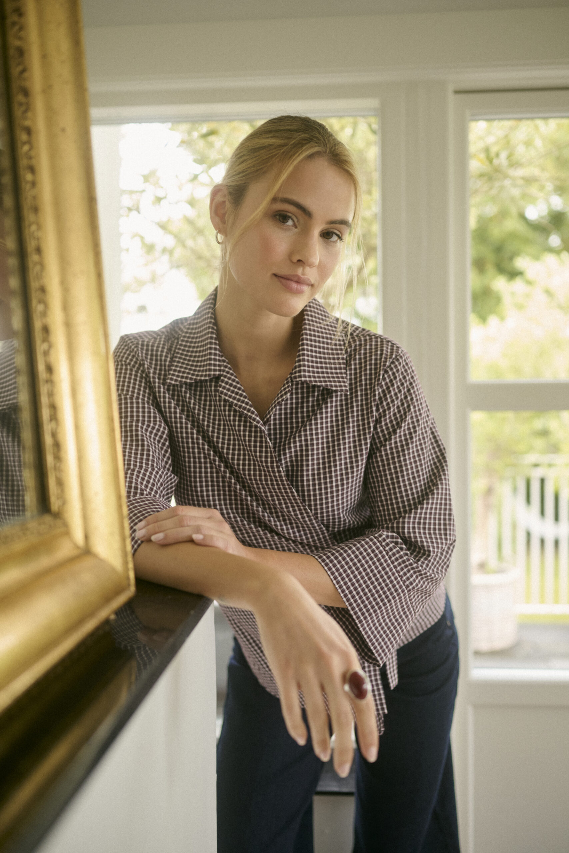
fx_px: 830
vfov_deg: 54.4
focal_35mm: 35
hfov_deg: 37.9
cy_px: 426
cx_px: 284
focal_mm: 35
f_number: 2.2
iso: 400
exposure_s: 1/100
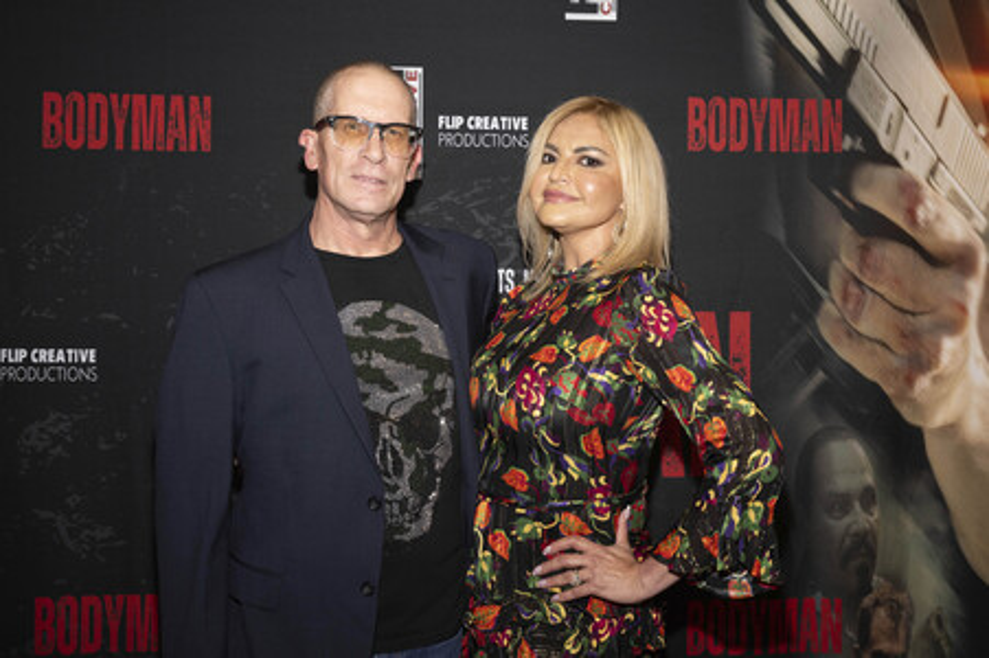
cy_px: 329
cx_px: 494
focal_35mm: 36
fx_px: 988
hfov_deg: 53.2
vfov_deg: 36.8
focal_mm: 36
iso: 800
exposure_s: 1/200
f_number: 5.6
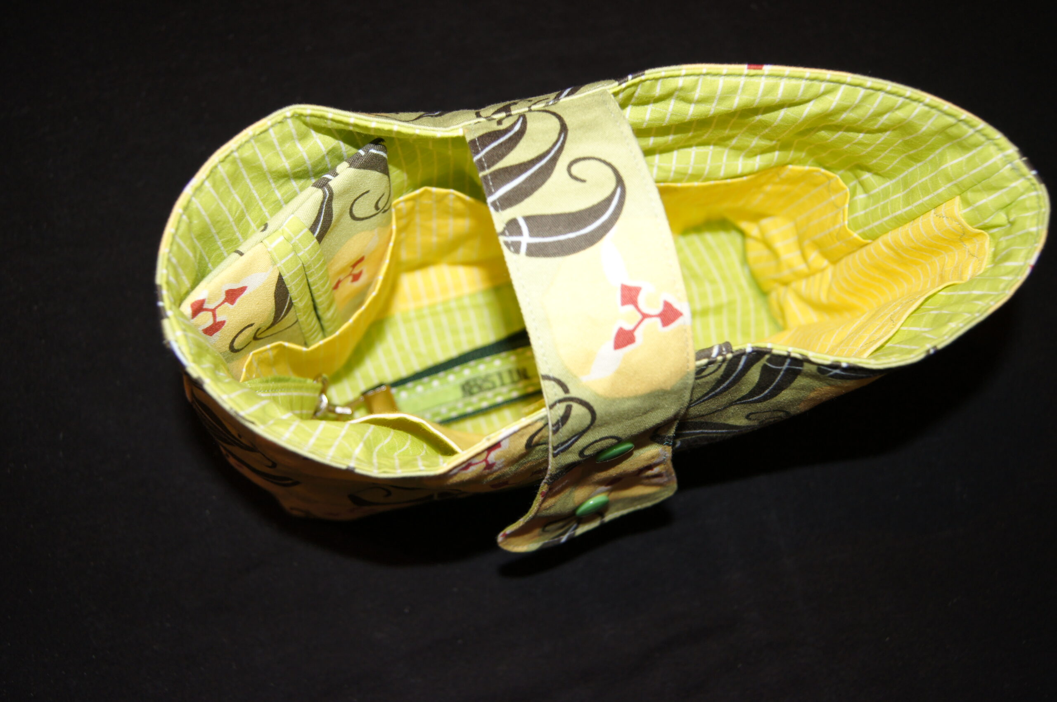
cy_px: 351
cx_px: 528
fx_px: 1056
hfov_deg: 53.2
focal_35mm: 36
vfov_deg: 36.8
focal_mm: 24
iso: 500
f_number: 4
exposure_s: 1/10
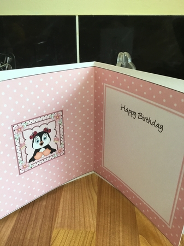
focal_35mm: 31
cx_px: 92
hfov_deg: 45.4
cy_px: 123
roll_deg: +1.0
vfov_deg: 58.4
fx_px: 220
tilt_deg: -25.9
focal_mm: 3.3
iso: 64
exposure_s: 1/33
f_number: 2.4
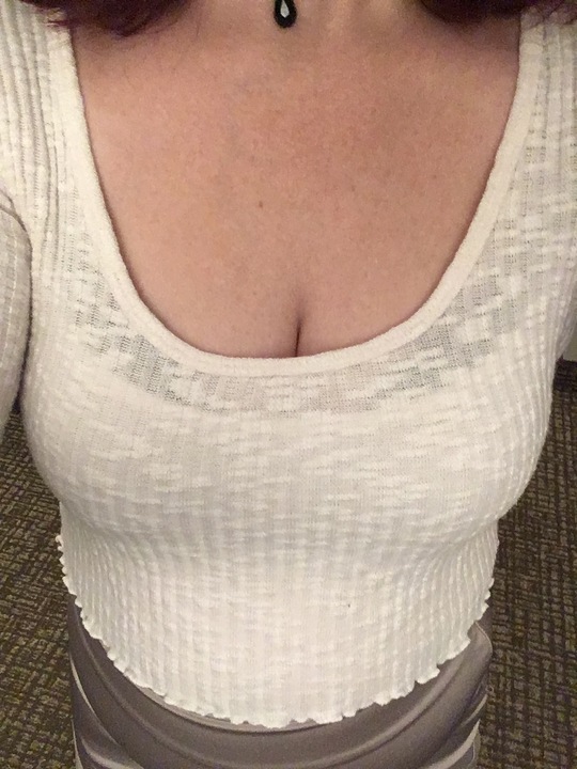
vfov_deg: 58.4
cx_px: 288
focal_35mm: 31
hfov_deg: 45.4
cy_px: 384
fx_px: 689
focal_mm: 2.15
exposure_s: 1/30
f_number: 2.4
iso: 400
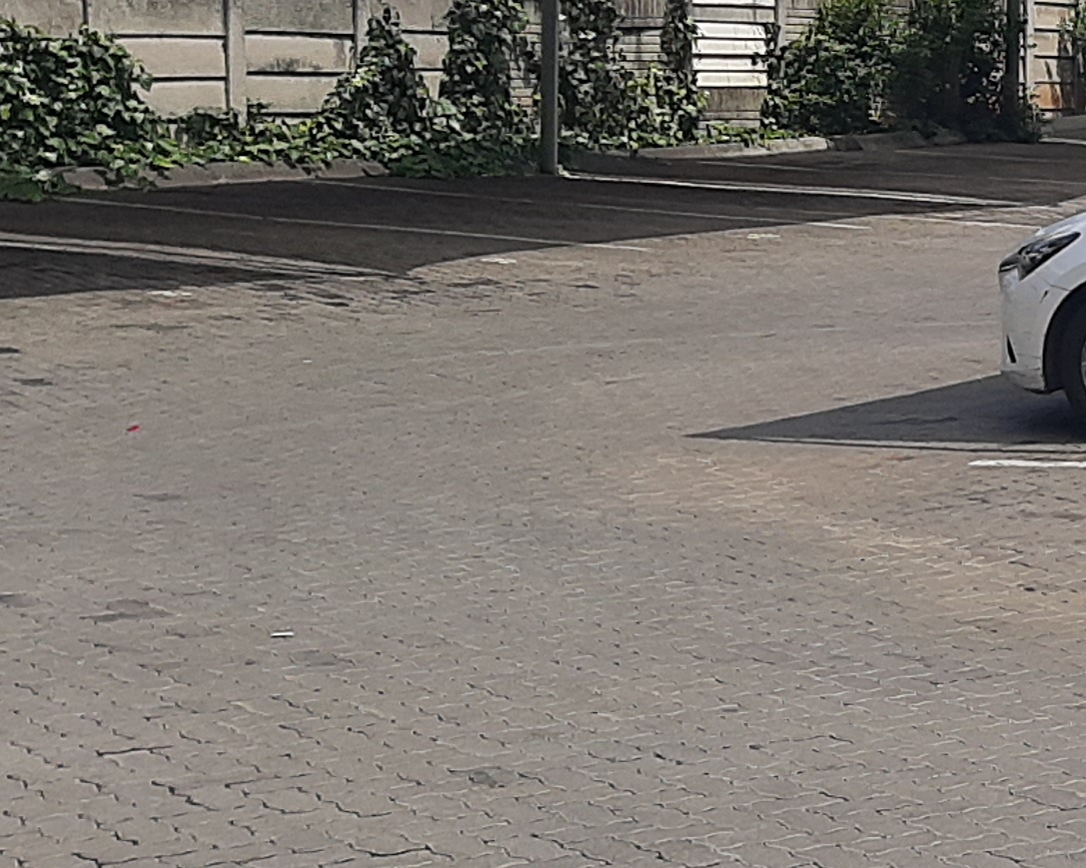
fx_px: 3117
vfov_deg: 15.8
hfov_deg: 16.7
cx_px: 1901
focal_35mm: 97
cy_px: 349
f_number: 1.7
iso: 40
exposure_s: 1/2421
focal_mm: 3.93
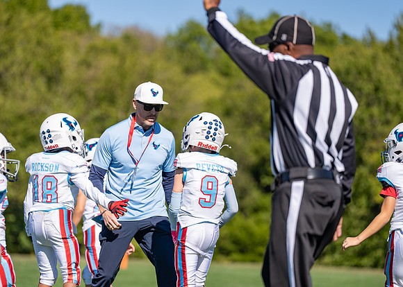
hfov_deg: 10.4
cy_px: 156
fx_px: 2218
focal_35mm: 194
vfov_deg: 7.4
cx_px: 179
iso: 100
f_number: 2.8
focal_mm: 167
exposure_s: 1/2500
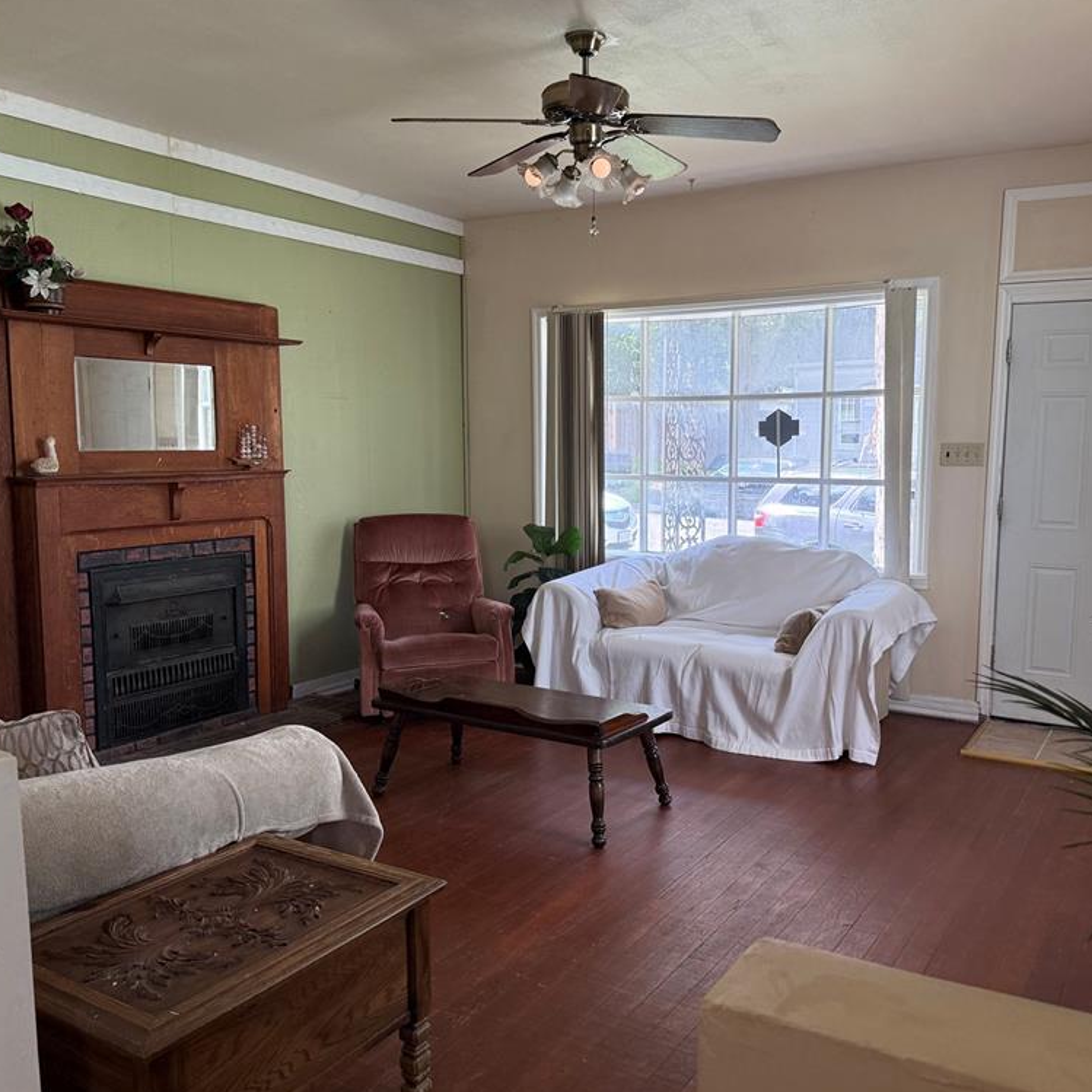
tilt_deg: -6.6
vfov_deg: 55.6
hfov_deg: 55.5
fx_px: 1035
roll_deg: -0.2
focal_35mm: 29
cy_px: 550
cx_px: 611
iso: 200
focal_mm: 6.76
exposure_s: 1/171
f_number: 1.78
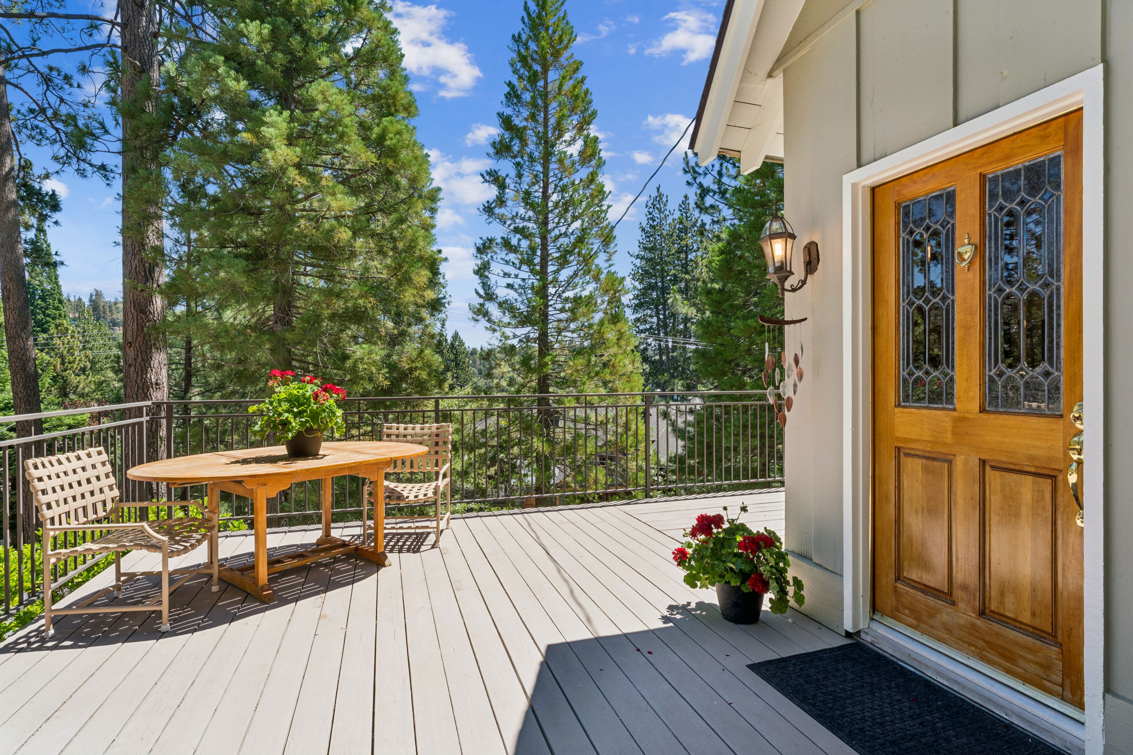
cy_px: 378
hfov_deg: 89.4
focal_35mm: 18
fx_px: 573
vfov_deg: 66.8
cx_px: 566
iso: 100
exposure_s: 1/20
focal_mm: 18.2
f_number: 22
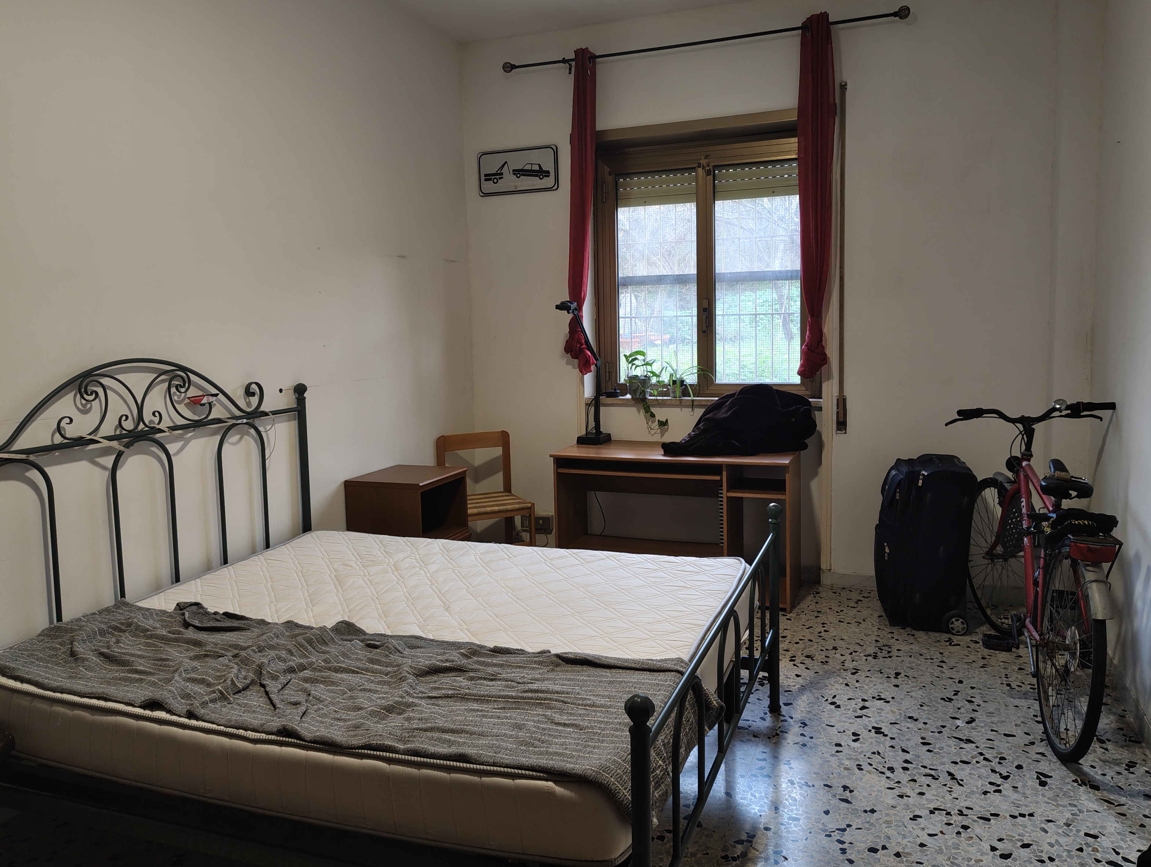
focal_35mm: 26
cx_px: 574
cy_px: 403
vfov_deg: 53.1
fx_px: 866
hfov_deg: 67.2
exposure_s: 1/50
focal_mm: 5.56
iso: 301
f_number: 1.88
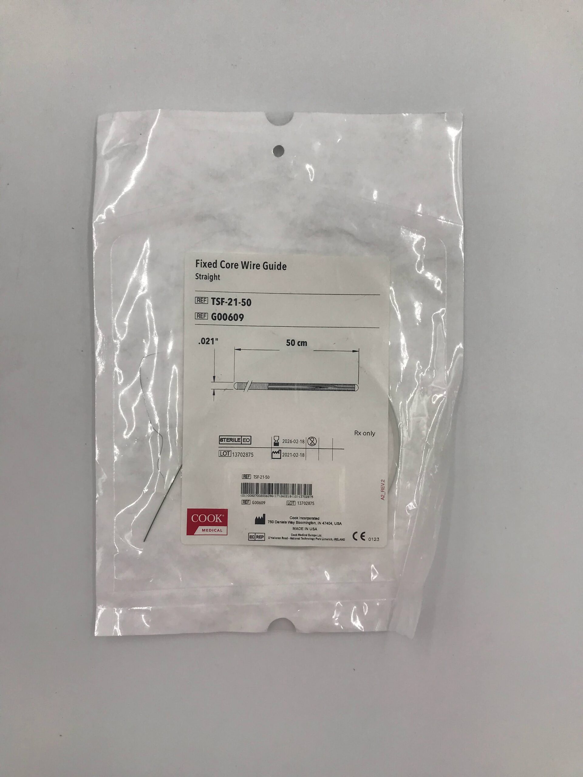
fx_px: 629
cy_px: 388
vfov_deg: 63.4
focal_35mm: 28
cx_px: 292
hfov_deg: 49.7
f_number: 1.8
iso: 20
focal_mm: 3.99
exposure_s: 1/407
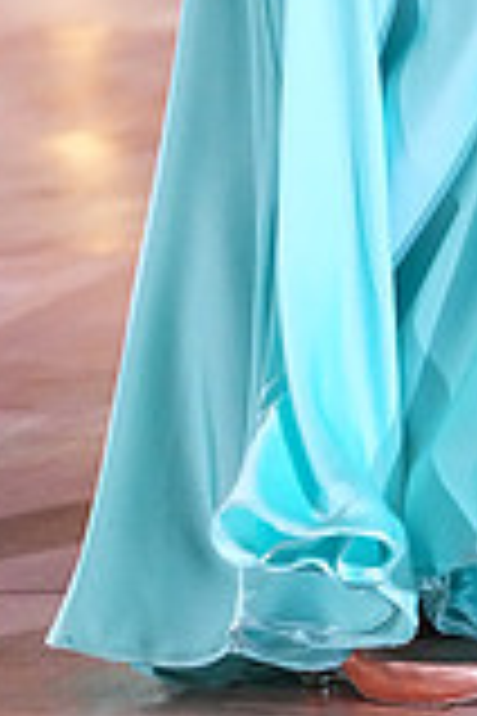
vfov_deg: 3.7
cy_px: -518
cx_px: 299
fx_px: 11109
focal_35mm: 559
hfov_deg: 2.5
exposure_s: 1/400
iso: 8000
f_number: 4.5
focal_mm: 153
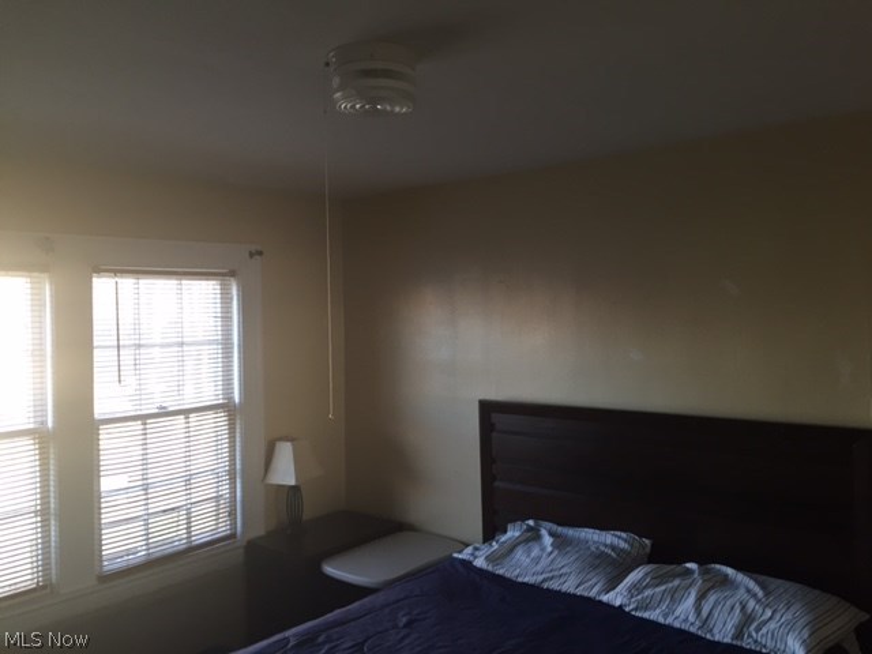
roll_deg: +1.7
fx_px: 731
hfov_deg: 61.7
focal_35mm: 29
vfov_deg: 48.2
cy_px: 327
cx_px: 436
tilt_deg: -0.6
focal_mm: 4.15
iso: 80
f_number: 2.2
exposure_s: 1/30
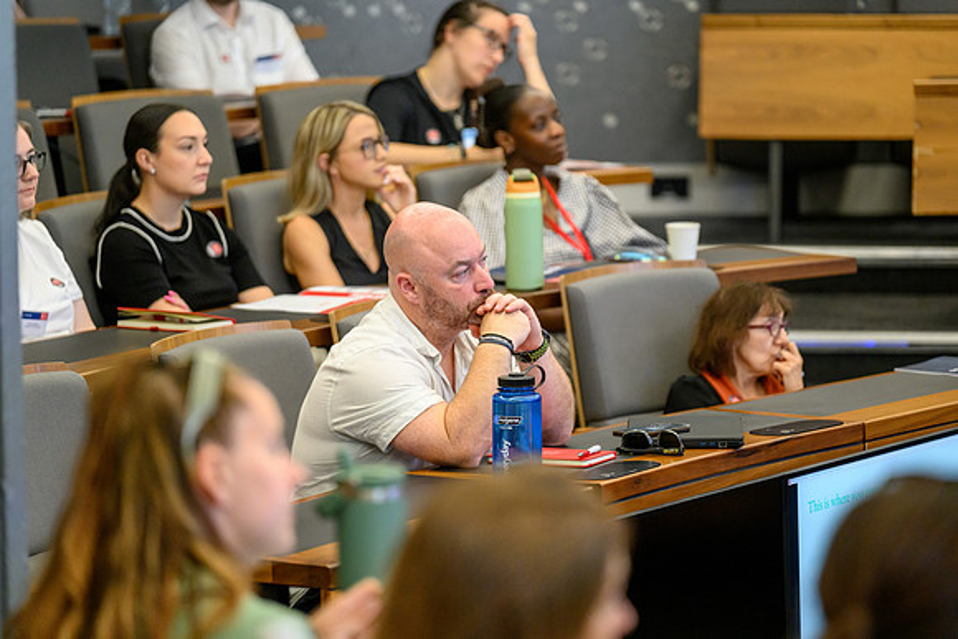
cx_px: 479
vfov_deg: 9.1
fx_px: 4038
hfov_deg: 13.5
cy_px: 320
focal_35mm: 152
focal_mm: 150
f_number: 2.8
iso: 3600
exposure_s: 1/250
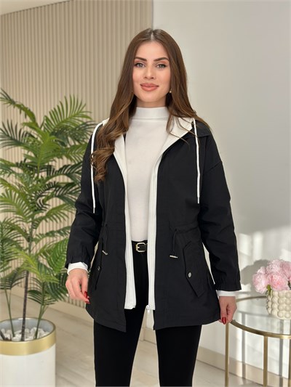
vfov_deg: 39.6
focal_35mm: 48
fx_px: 538
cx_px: 146
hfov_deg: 30.3
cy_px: 194
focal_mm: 6.86
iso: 80
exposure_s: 1/310
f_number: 1.78
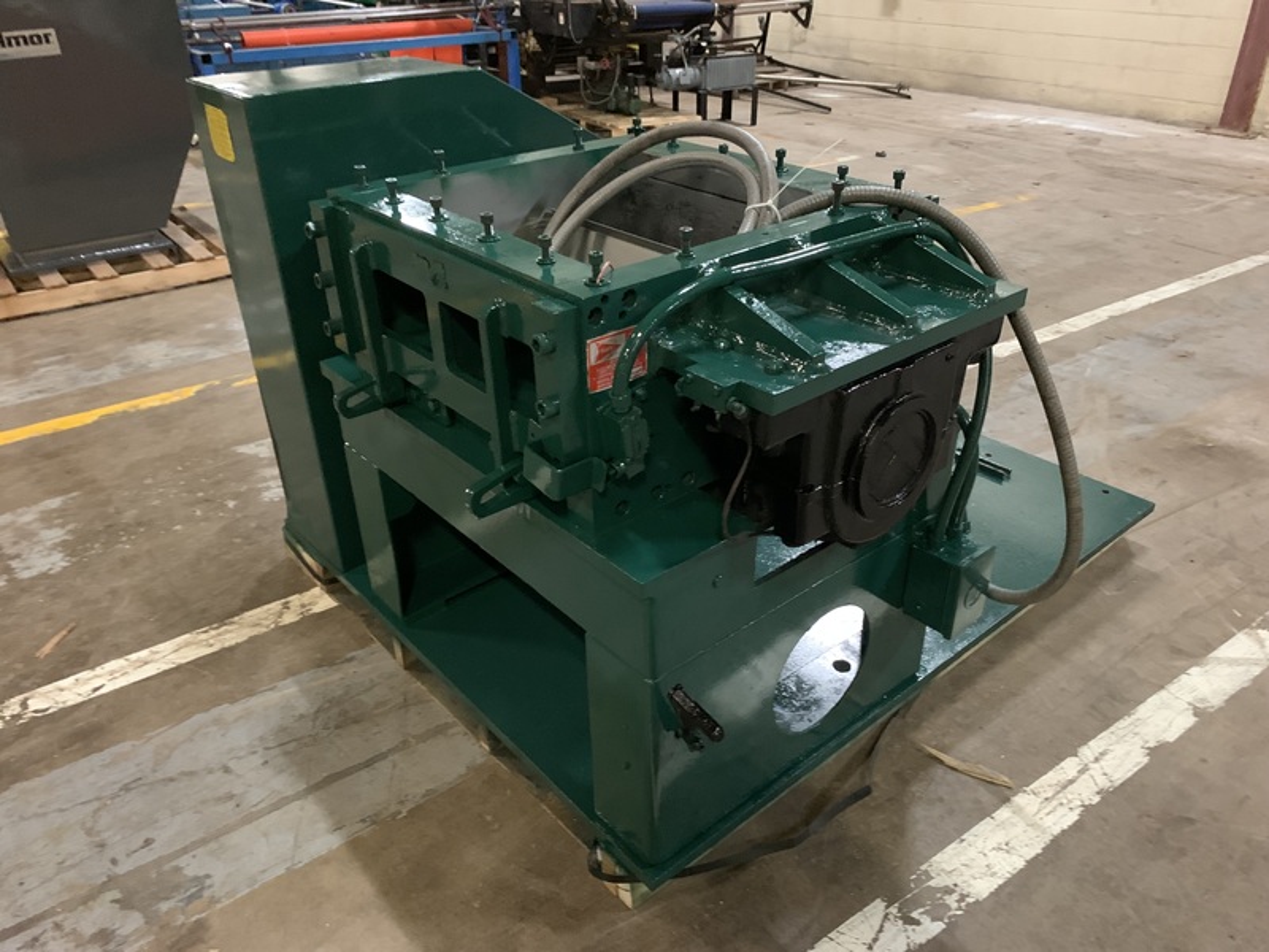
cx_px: 634
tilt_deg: -29.9
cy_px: 476
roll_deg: -1.9
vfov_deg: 53.1
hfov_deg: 67.3
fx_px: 953
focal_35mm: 26
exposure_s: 1/30
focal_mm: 4.25
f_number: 1.8
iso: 800
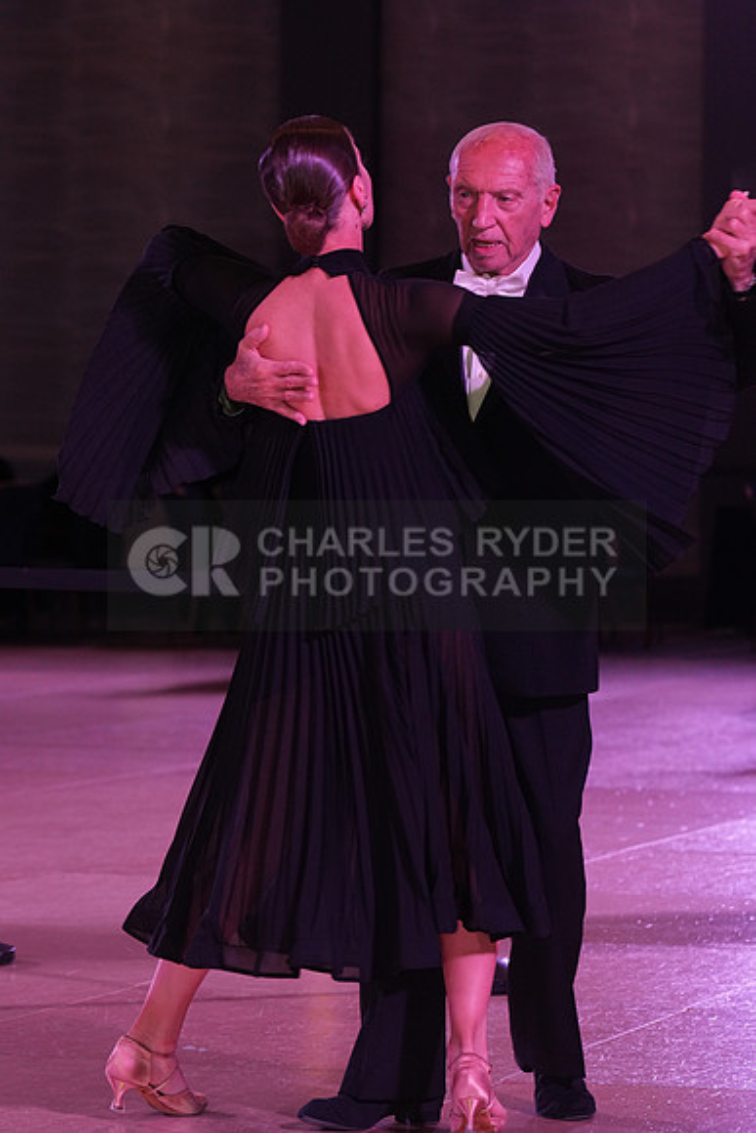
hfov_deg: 8.7
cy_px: 566
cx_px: 378
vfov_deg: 13.0
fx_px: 4974
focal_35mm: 158
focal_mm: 158
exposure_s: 1/250
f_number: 6.3
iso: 2000
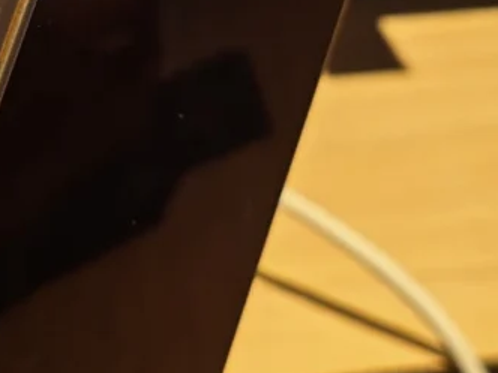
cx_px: -34
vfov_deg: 8.4
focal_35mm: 172
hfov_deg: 11.3
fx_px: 2474
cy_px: -183
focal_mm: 5.4
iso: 80
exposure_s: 1/50
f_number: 1.6
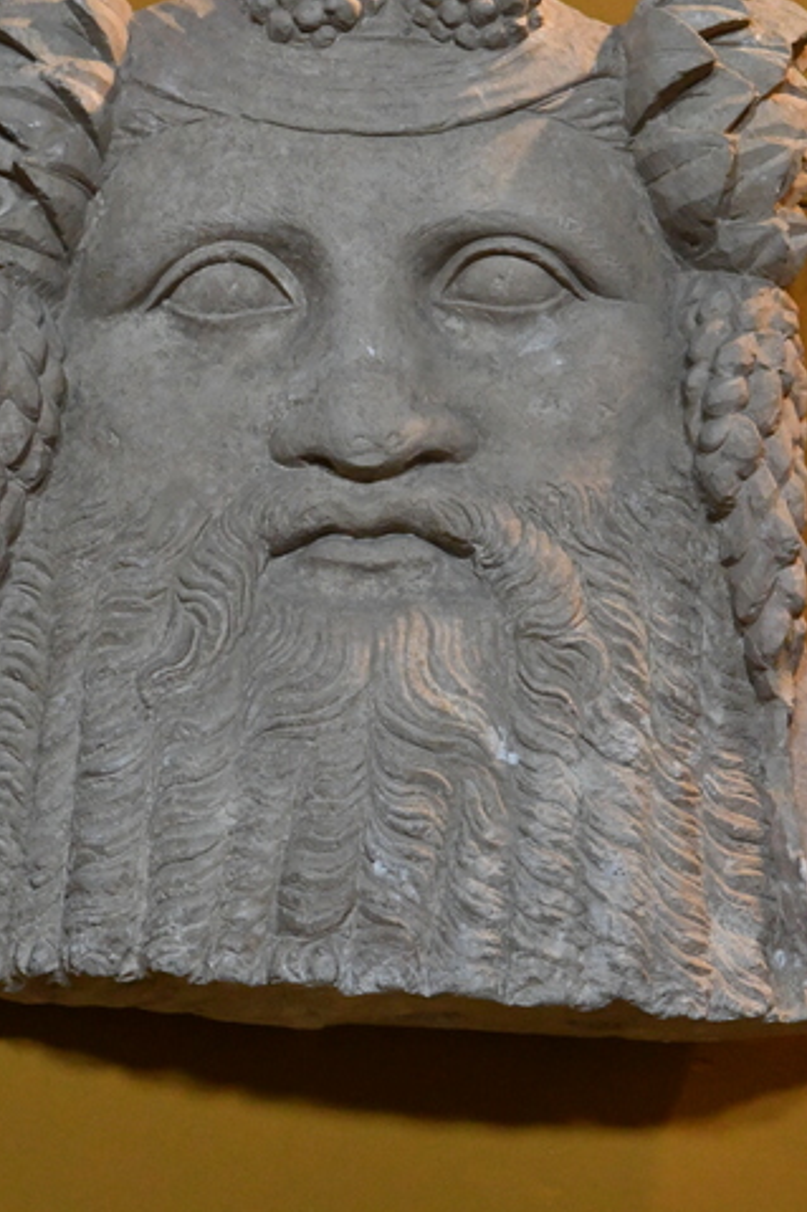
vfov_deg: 11.7
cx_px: 344
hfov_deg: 7.8
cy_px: 476
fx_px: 5911
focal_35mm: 176
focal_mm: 85
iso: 8000
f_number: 6.3
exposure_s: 1/250
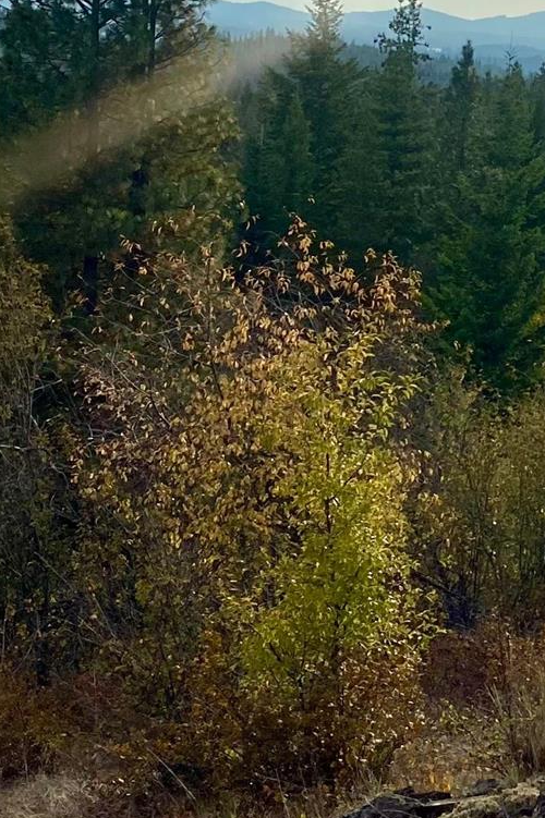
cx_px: 571
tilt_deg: -4.7
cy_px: 240
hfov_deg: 16.1
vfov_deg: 24.3
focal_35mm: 83
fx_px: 1886
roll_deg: -3.6
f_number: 1.8
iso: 32
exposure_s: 1/4808
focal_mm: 4.3
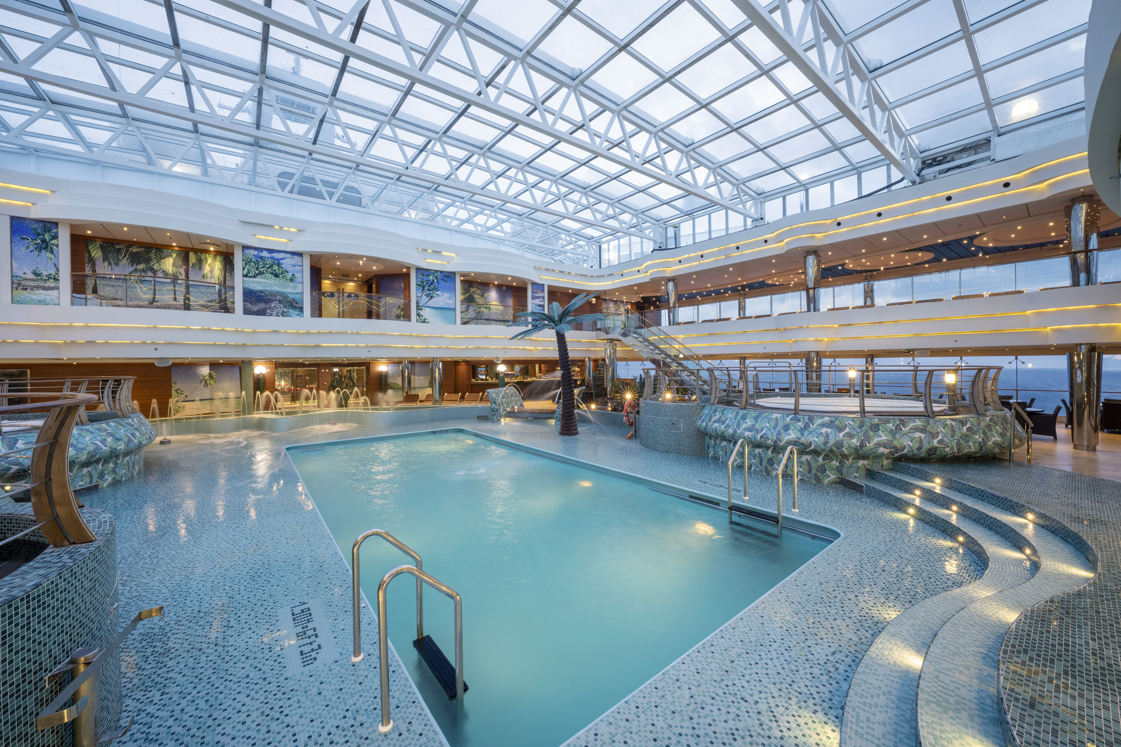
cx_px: 560
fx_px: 405
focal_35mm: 13
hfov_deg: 108.3
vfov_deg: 85.4
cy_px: 374
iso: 400
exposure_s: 1/4
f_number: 11
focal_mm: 13
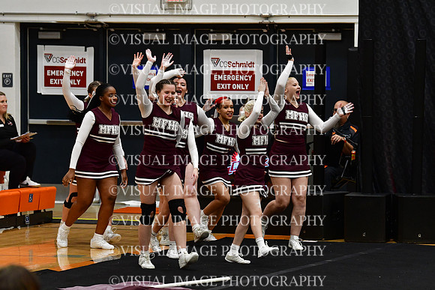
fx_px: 2538
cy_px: 145
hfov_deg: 9.8
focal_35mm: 210
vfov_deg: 6.5
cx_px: 218
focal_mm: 140
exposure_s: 1/500
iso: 4000
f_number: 4
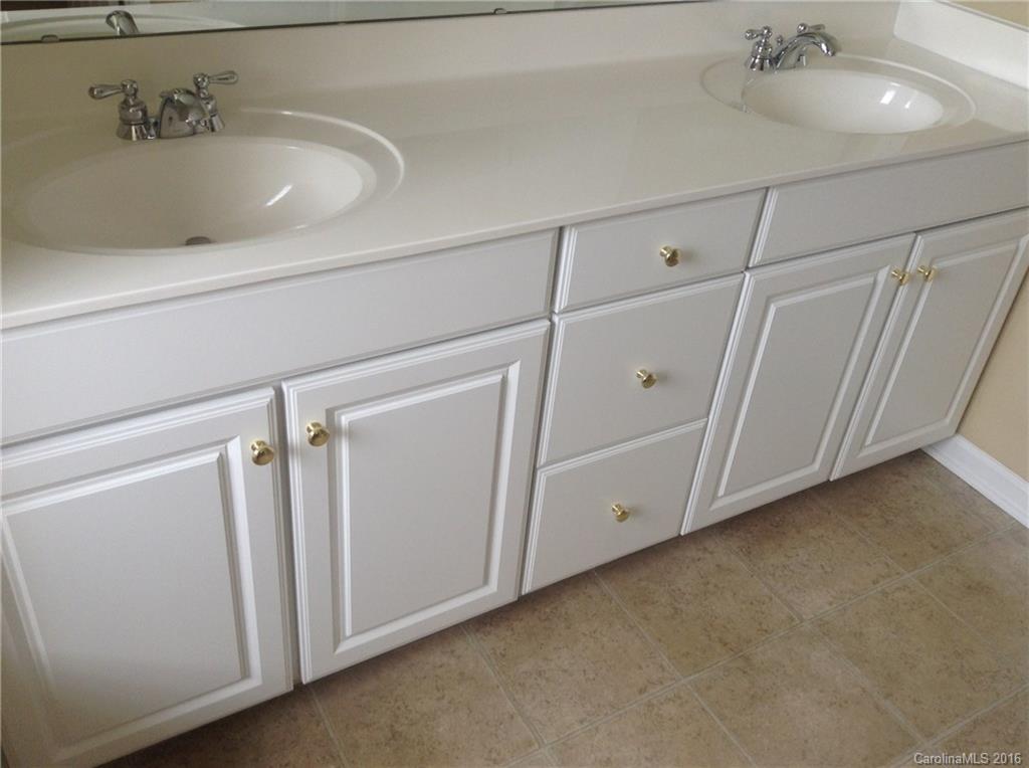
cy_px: 384
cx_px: 514
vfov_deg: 42.8
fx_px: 979
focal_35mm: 33
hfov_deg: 55.4
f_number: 2.4
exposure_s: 1/30
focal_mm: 3.3
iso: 32
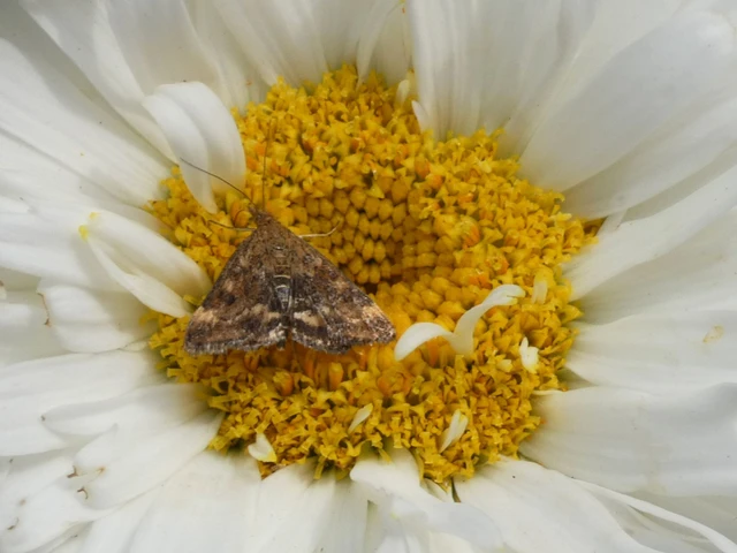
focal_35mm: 107
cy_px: 276
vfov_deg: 13.8
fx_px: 2278
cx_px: 368
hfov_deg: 18.4
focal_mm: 19.2
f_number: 5.6
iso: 80
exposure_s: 1/100
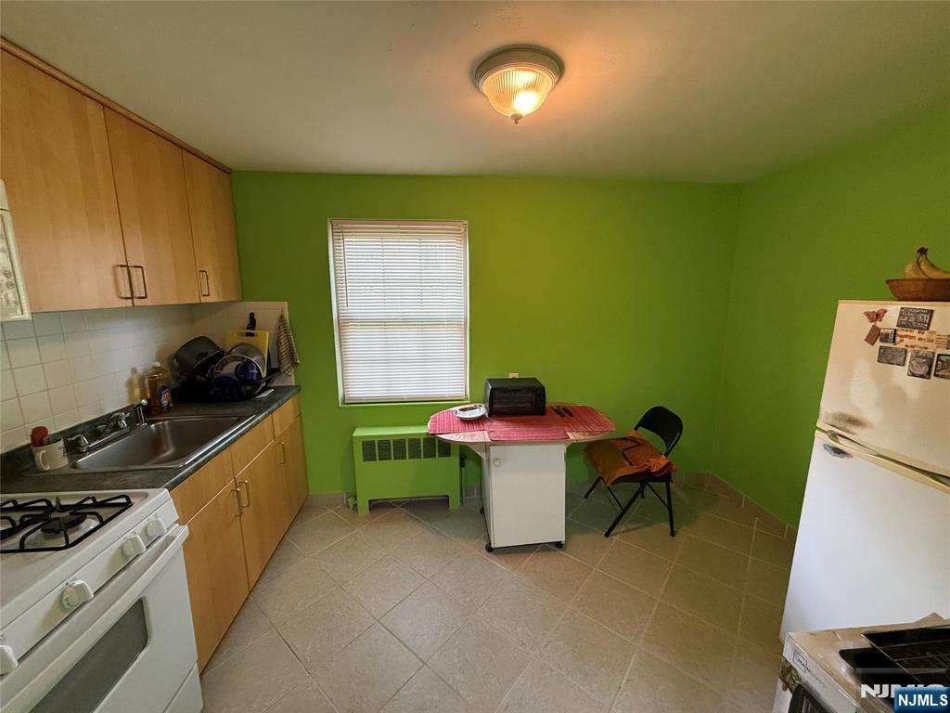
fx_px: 384
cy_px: 356
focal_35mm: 14
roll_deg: +0.6
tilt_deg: -9.1
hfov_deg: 102.1
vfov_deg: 85.7
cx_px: 475
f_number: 2.2
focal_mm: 2.22
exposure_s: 1/120
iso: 400
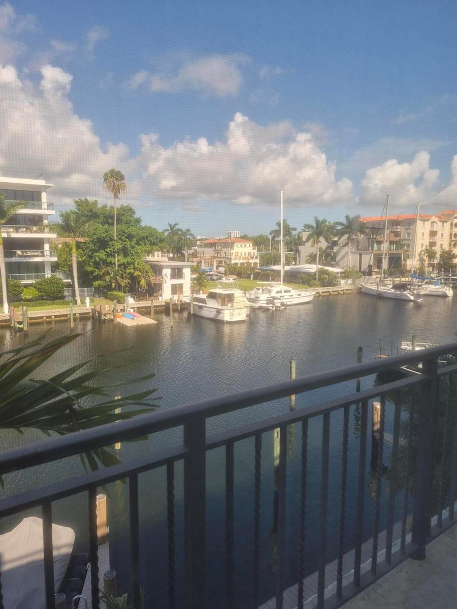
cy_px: 304
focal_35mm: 23
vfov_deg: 73.9
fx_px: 405
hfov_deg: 58.9
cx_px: 228
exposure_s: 1/1512
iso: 80
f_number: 1.8
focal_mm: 5.4
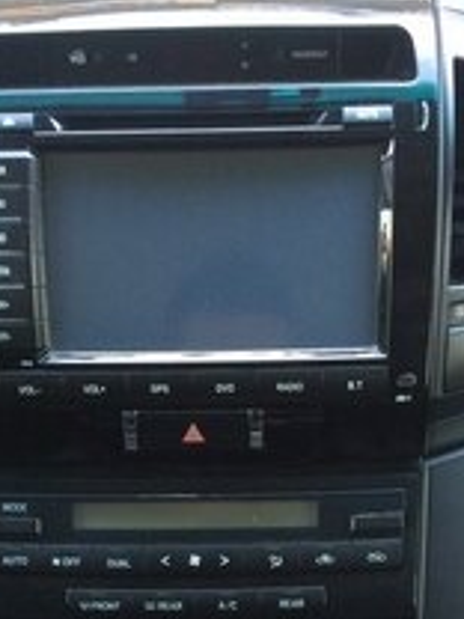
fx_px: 1233
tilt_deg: -45.4
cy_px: 717
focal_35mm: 69
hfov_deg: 21.3
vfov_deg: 25.6
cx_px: 211
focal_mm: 4.15
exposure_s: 1/33
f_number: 2.2
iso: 40
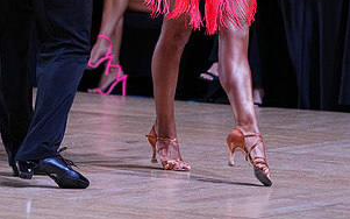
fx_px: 2527
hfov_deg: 7.9
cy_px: -107
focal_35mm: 265
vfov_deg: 4.9
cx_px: 168
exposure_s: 1/500
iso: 1600
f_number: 4
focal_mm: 135
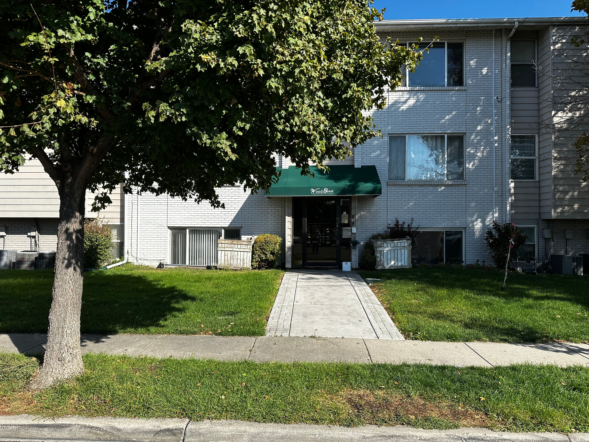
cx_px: 294
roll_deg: -0.1
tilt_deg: +0.8
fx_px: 408
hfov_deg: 71.6
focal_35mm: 24
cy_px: 221
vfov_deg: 56.8
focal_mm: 6.86
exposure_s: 1/3597
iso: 80
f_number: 1.78
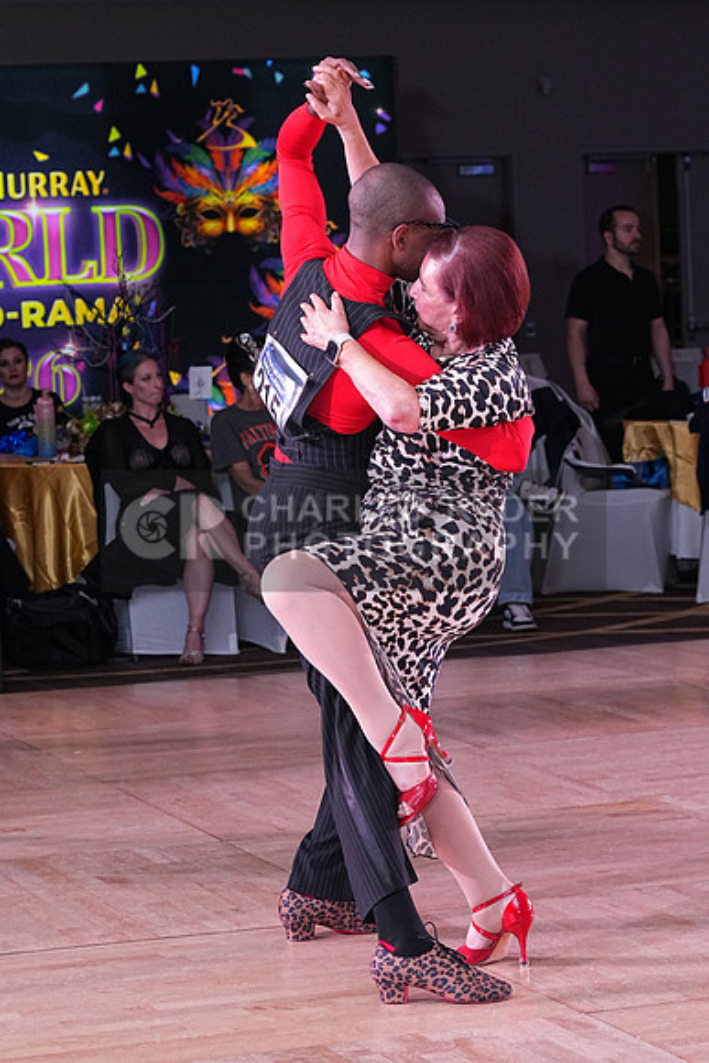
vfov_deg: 18.3
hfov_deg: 12.2
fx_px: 3306
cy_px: 532
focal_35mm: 112
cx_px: 354
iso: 2500
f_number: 5.6
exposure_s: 1/320
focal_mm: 75
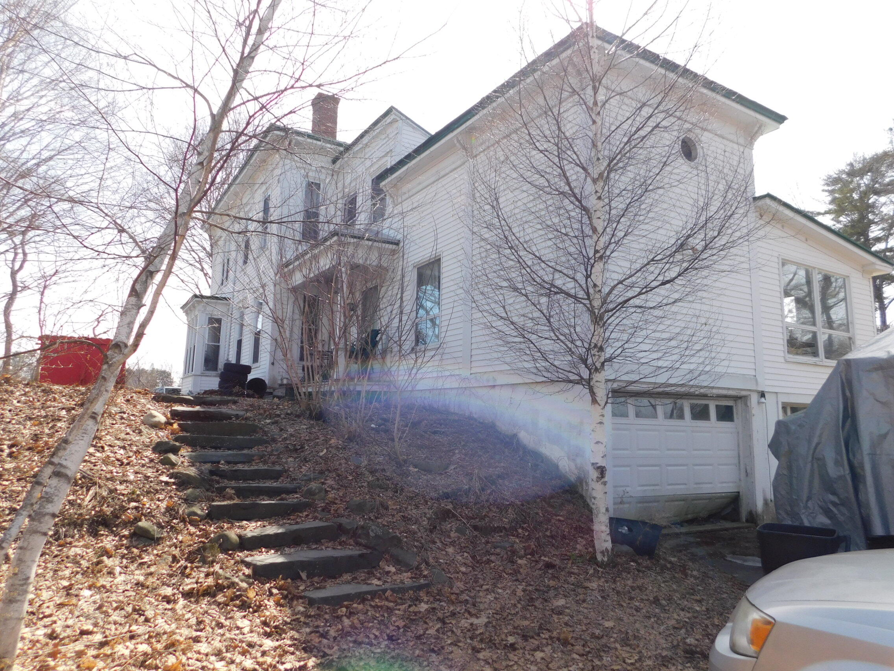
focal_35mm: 24
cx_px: 447
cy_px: 336
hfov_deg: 71.6
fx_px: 620
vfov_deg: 56.8
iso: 125
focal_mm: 4.1
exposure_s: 1/800
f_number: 3
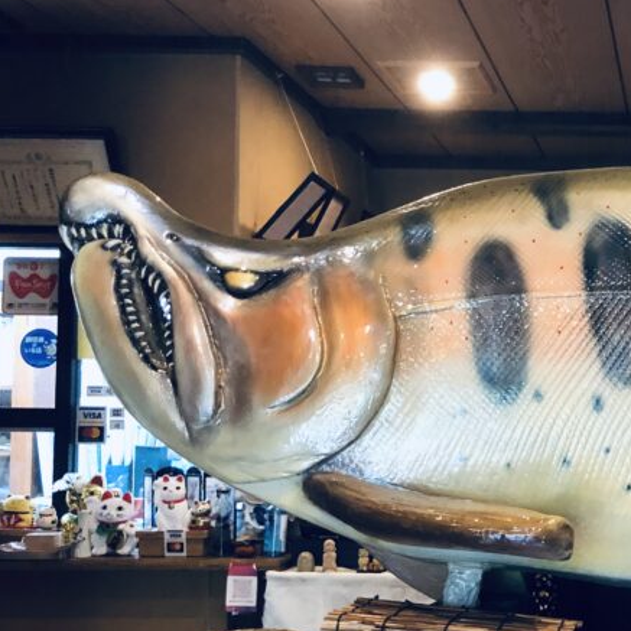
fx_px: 1196
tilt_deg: +2.2
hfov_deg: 27.0
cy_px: 393
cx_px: 703
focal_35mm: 58
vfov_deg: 29.4
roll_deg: +0.2
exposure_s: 1/15
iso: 80
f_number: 1.8
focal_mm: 4
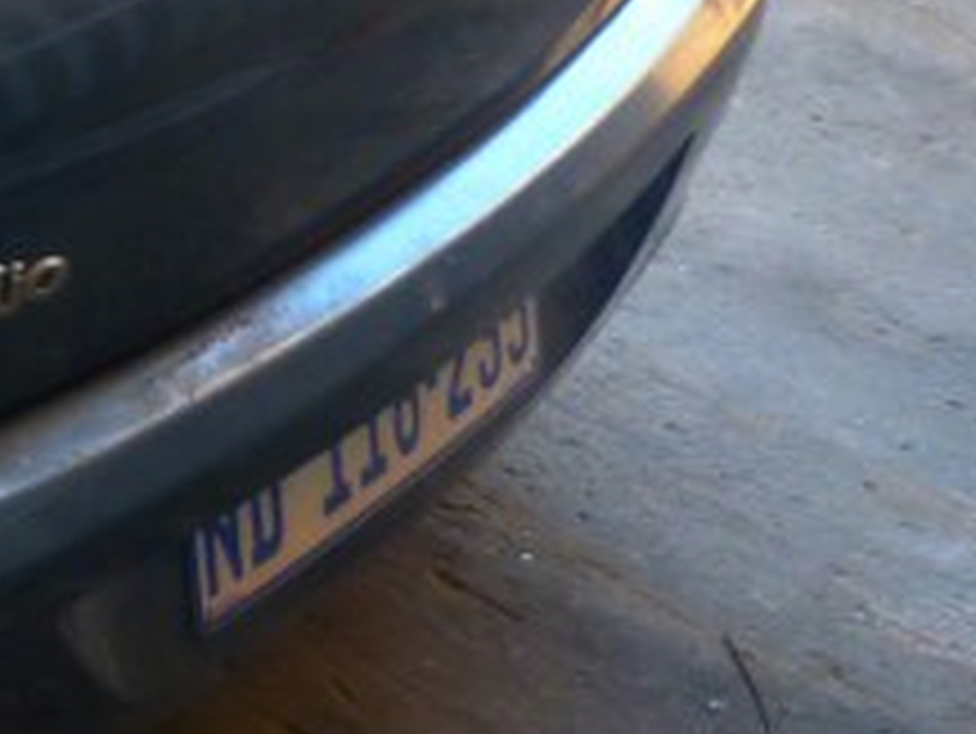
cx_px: -648
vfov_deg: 15.6
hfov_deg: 18.0
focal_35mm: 92
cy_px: -108
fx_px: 2595
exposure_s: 1/60
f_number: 2.8
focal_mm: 4.5
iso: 200
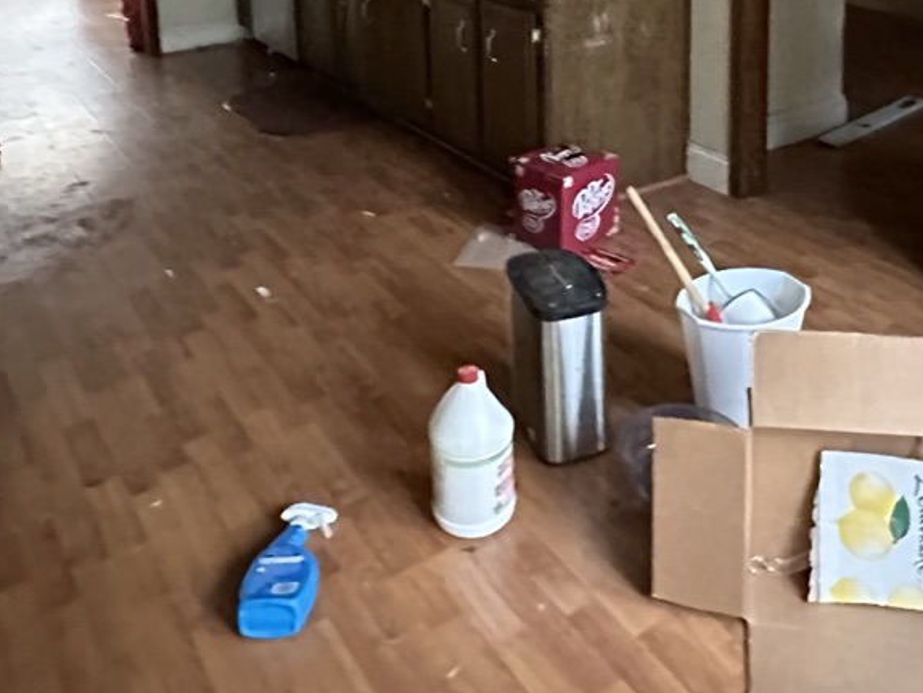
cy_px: -63
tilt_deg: -7.7
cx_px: 574
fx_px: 1040
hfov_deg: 47.4
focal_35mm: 39
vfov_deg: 32.5
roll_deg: -0.1
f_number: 2.2
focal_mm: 2.22
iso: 1250
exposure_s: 1/41
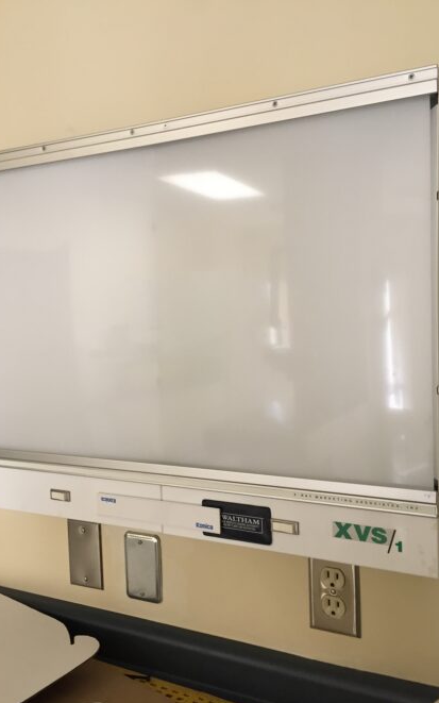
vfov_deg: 61.2
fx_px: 594
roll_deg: +1.5
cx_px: 203
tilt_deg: -2.1
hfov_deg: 40.6
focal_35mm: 31
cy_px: 354
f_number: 2.2
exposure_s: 1/30
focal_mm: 4.15
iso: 80
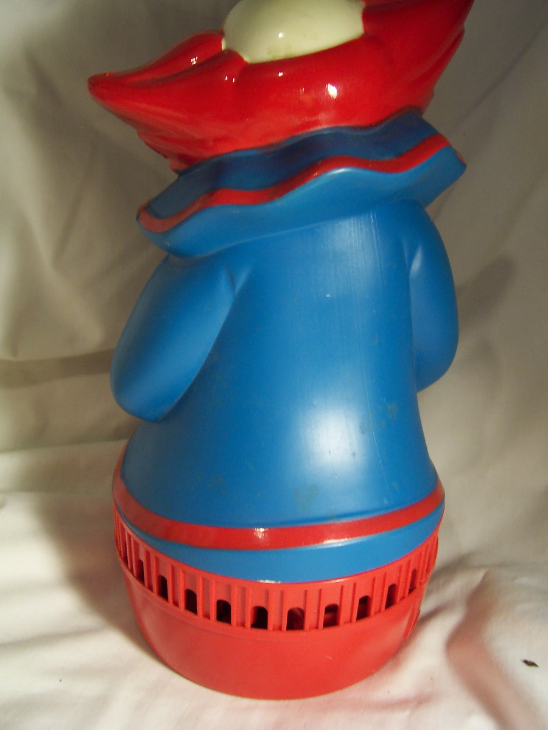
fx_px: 781
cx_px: 274
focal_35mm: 37
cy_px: 365
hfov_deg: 38.7
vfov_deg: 50.1
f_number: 2.8
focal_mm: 5.6
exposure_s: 1/45
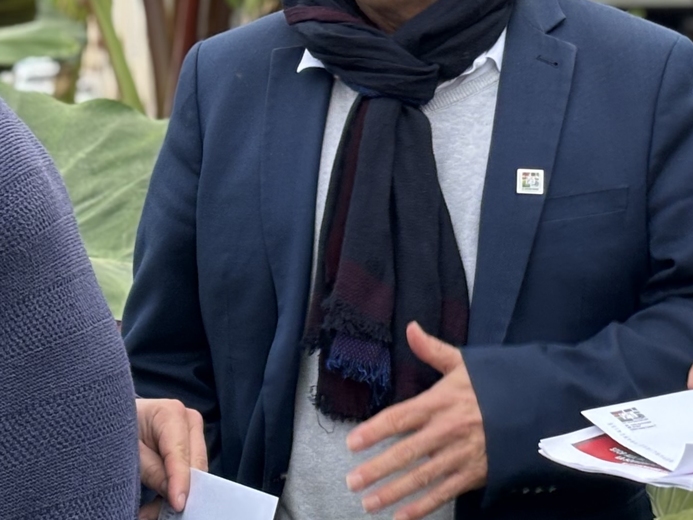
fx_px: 2983
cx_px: 515
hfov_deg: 13.2
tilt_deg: -1.9
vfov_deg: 9.9
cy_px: 86
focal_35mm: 149
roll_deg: +0.6
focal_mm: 5.96
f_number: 1.6
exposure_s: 1/60
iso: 64
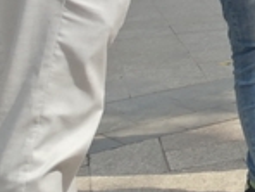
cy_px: -149
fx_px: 862
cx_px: 524
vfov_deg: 11.7
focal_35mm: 117
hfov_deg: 14.0
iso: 50
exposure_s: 1/464
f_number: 1.8
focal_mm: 3.62
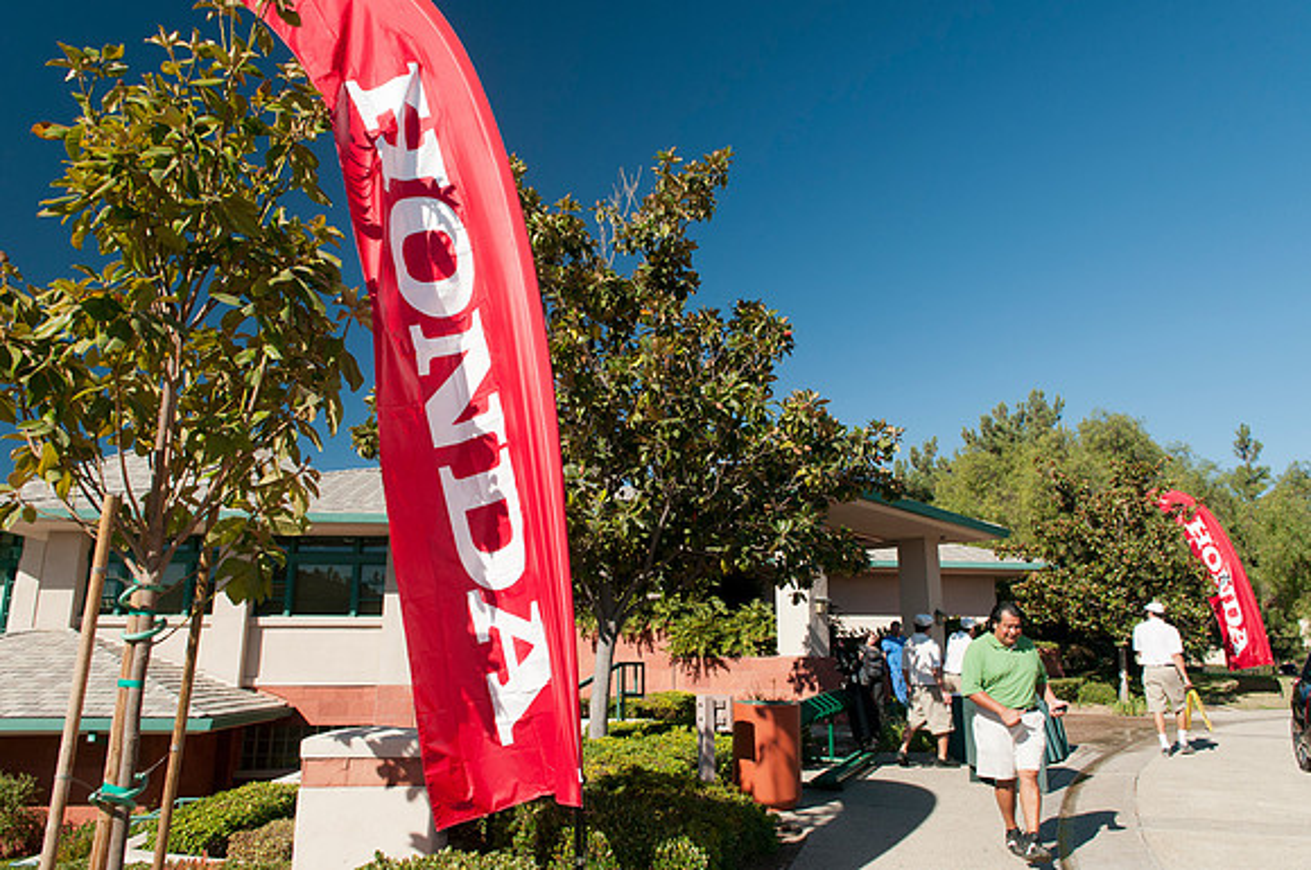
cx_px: 656
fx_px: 927
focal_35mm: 26
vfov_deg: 50.3
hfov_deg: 70.5
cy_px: 435
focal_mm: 17
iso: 200
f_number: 7.1
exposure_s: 1/200
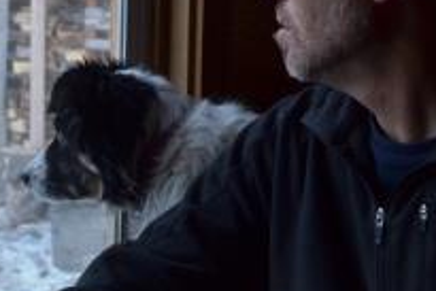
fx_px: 873
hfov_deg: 28.0
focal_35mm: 72
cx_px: 170
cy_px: 18
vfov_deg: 18.6
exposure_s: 1/125
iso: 400
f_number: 5
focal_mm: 22
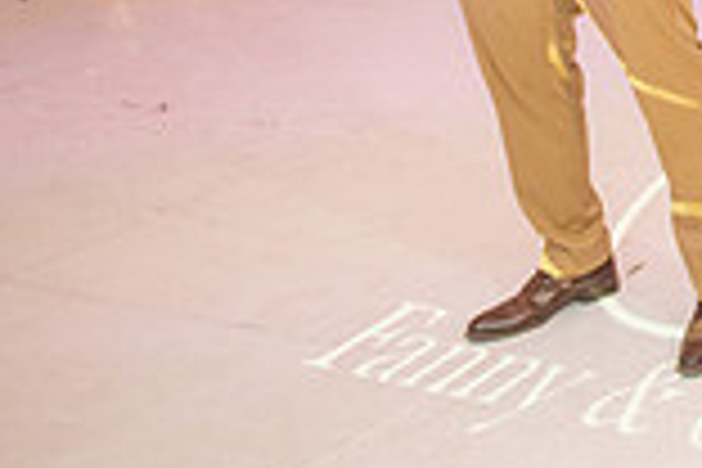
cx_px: 1102
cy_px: -362
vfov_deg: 13.8
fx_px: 1735
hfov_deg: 19.4
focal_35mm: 89
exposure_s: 1/160
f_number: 2.8
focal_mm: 24
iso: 1000
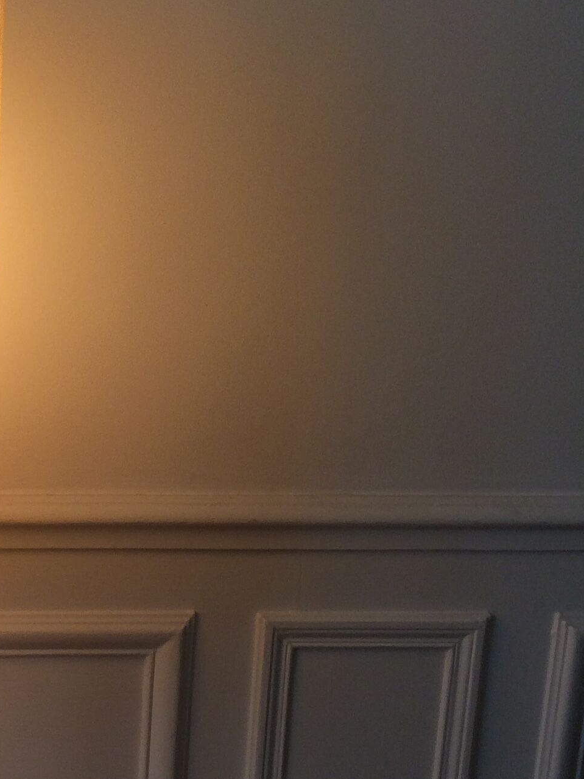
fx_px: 1665
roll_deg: -0.2
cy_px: 485
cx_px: -147
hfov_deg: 18.7
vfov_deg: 26.3
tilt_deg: -17.5
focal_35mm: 74
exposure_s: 1/50
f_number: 2.2
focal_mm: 4.15
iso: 50
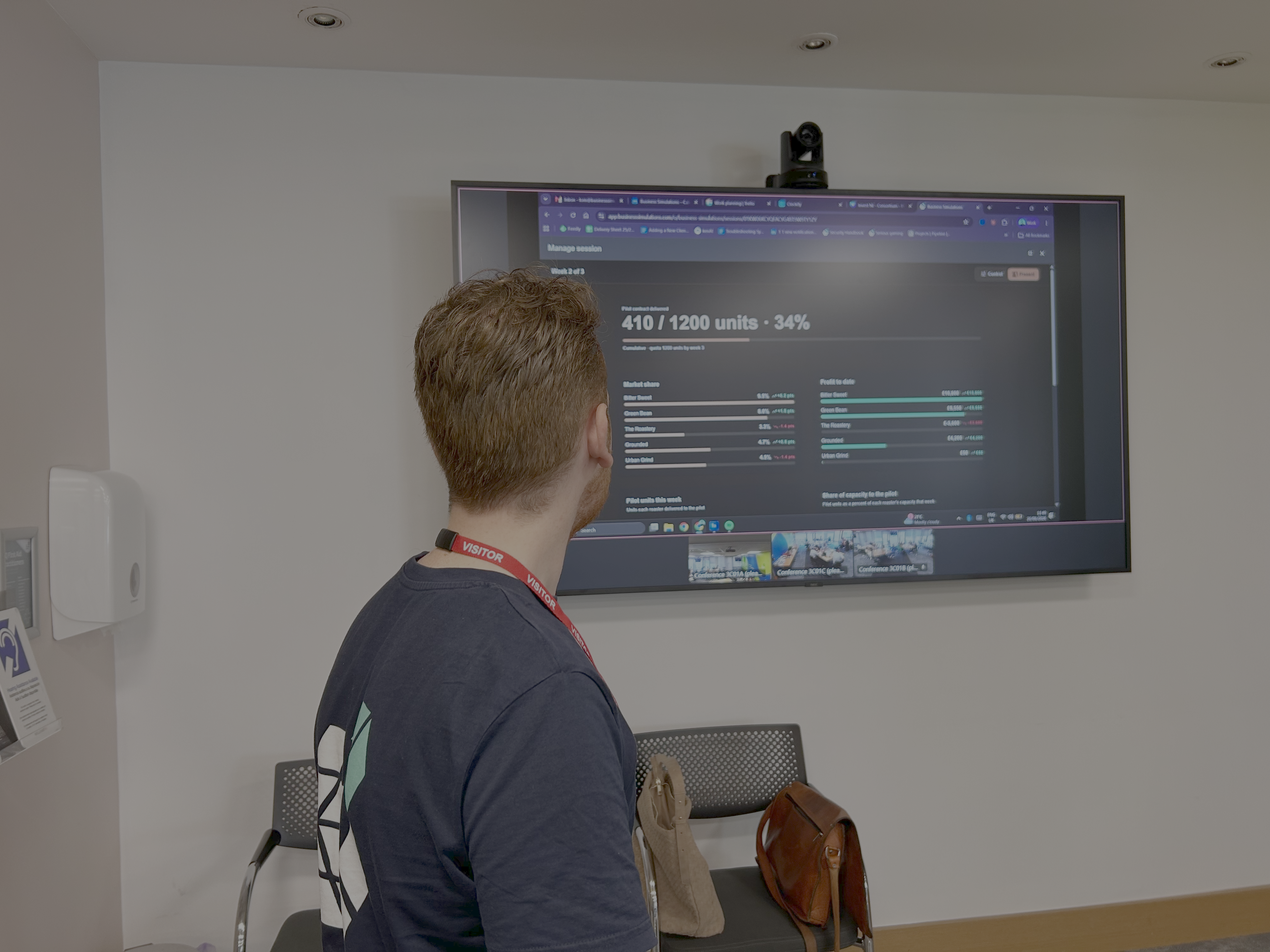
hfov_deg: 67.3
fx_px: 954
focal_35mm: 26
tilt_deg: +0.1
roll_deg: +1.9
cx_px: 635
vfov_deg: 53.1
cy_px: 476
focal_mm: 5.7
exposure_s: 1/50
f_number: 1.5
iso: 64
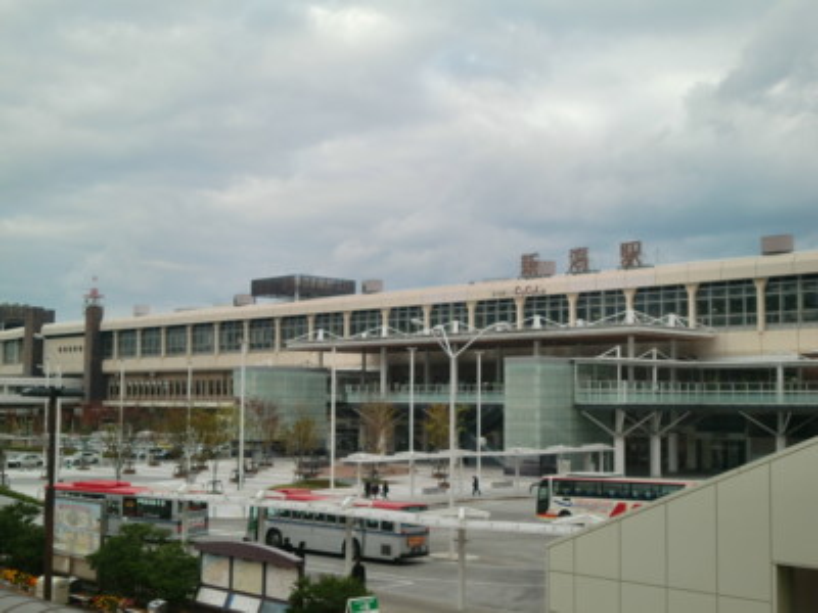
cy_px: 306
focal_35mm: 48
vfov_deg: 30.3
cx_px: 409
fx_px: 1134
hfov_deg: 39.7
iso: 64
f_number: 3.4
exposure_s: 1/320
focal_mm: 7.91
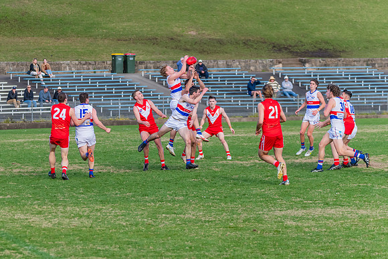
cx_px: 137
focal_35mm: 217
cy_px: 138
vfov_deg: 6.3
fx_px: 2339
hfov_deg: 9.5
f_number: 5
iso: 800
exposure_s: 1/1600
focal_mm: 150
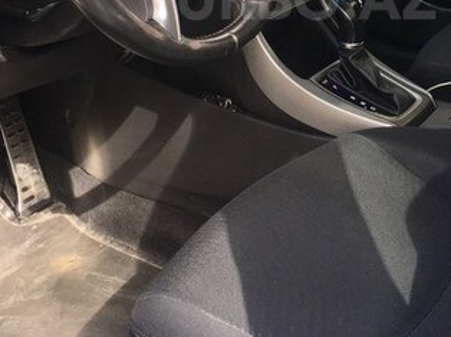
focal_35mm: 61
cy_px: -2
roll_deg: +0.6
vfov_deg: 23.0
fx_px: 794
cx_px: 289
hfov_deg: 31.5
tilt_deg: -15.7
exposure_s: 1/100
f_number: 2.2
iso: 40
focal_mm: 4.15
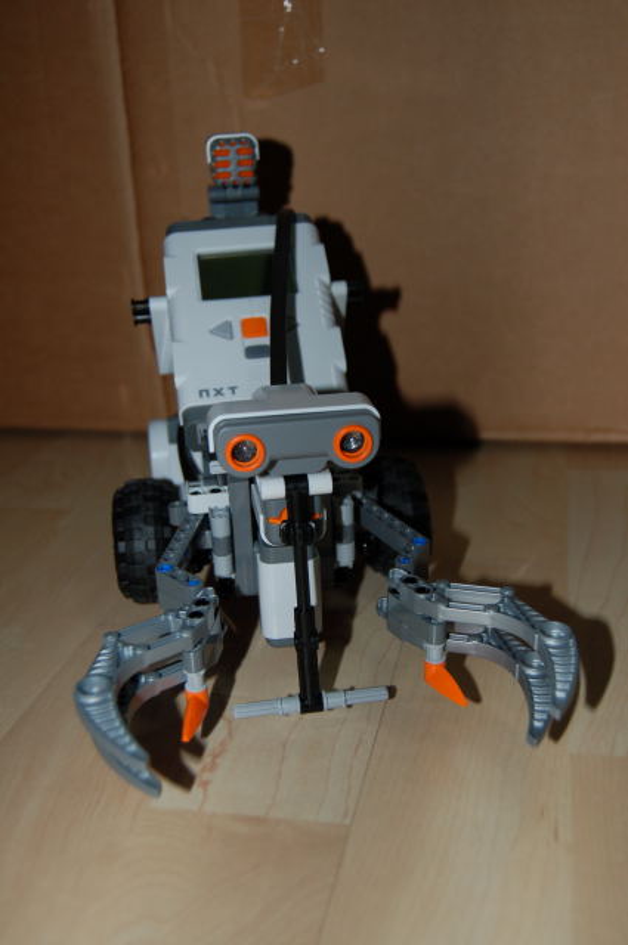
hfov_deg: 31.8
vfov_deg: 46.5
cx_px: 314
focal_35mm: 42
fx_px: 1102
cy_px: 472
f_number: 4.2
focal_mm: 28
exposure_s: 1/60
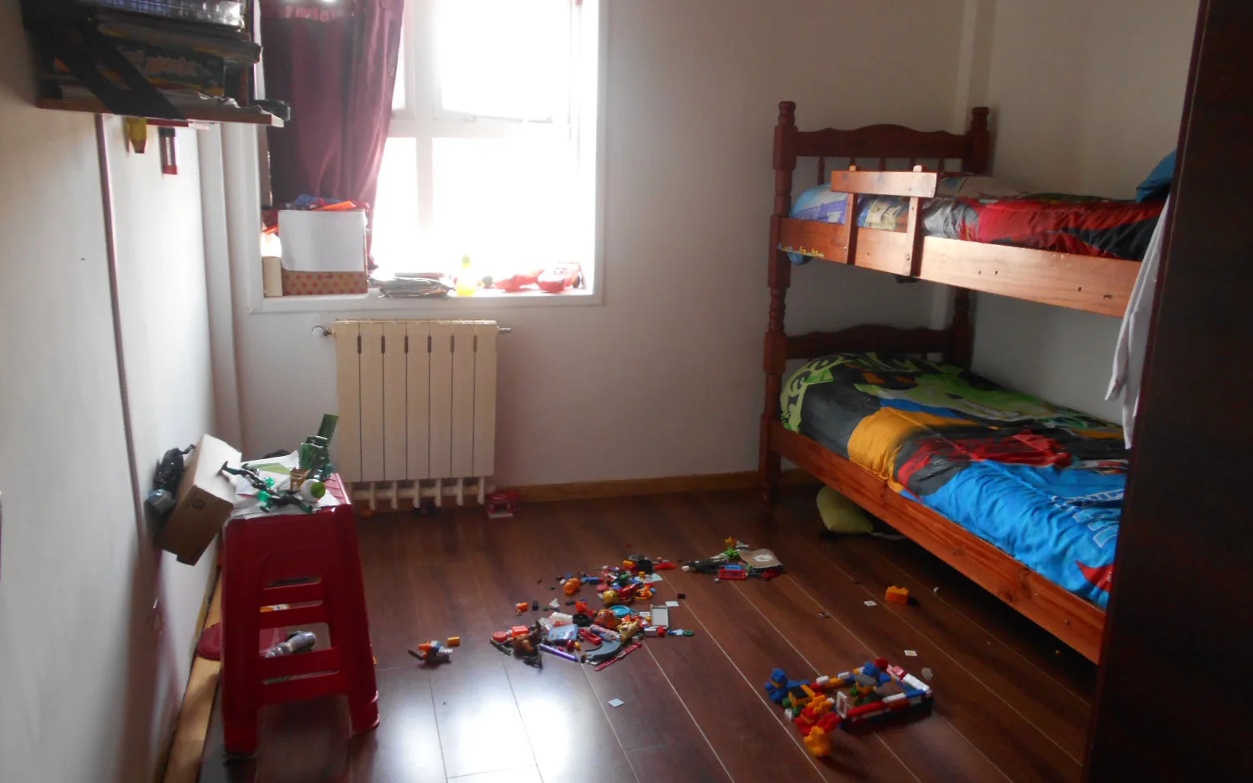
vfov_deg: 44.5
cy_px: 411
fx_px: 956
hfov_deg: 66.5
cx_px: 633
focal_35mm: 28
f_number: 3.2
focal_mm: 4.6
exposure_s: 1/30
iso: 250
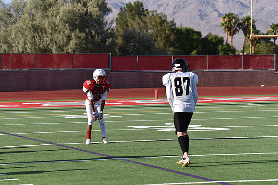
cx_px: 139
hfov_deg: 13.7
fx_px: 1159
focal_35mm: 150
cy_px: 92
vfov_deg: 9.2
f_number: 8
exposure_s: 1/3200
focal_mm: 150
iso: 900
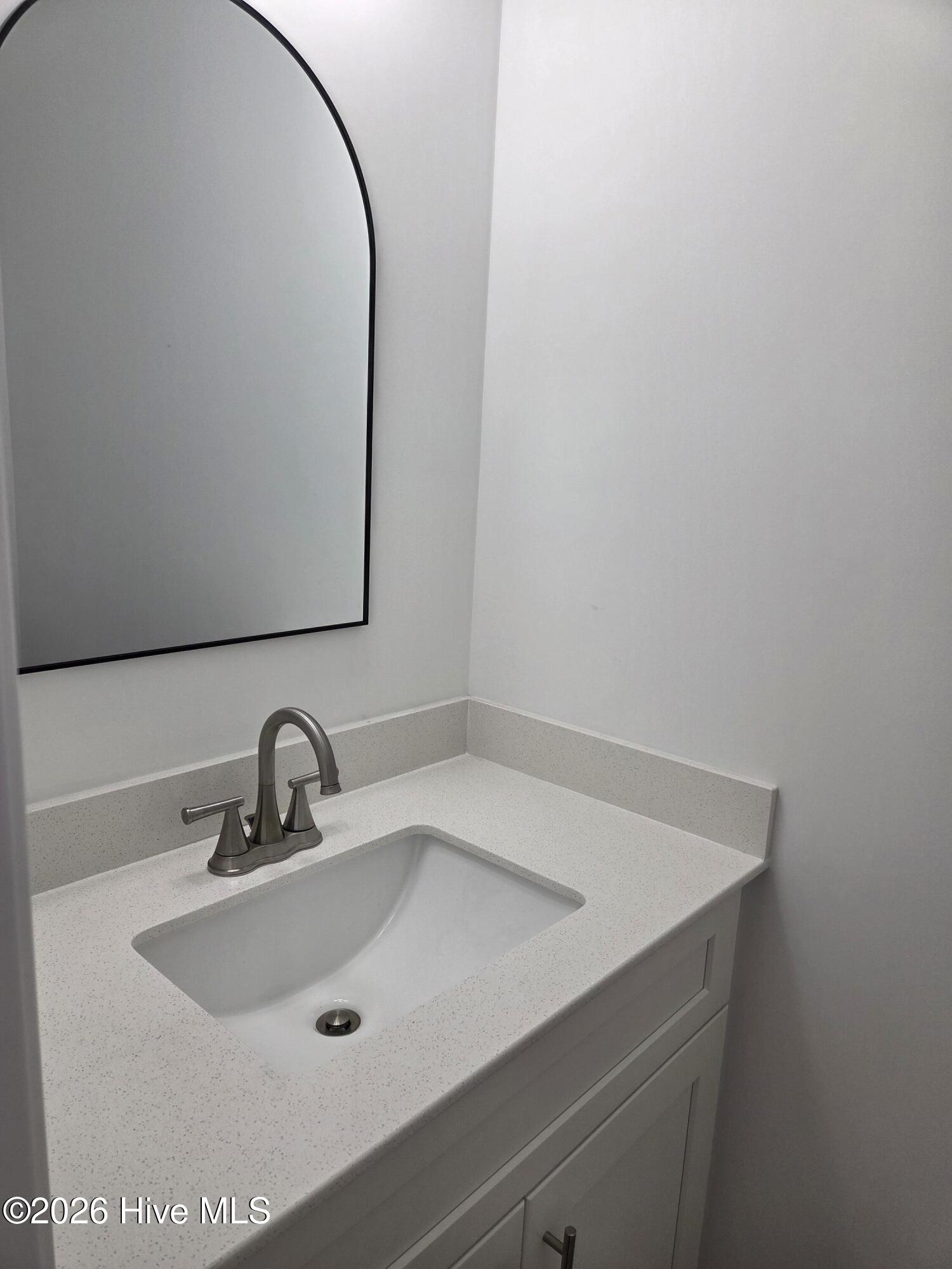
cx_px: 476
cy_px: 634
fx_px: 843
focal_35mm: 23
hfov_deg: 58.9
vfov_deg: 73.9
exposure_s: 1/120
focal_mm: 5.4
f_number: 1.8
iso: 64
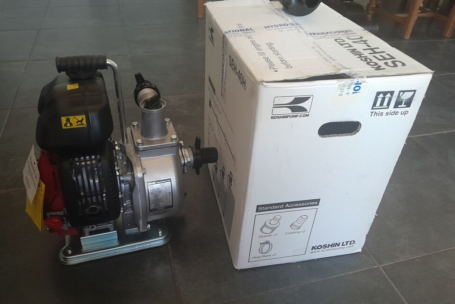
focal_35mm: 28
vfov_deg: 46.4
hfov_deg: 65.5
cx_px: 222
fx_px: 354
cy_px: 146
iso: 500
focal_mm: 3.98
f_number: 1.8
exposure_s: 1/33
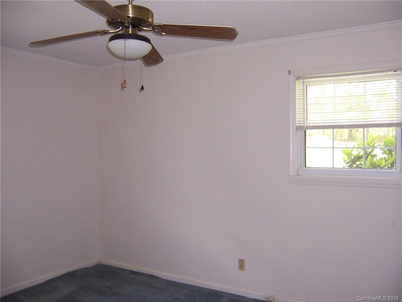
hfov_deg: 55.4
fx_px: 383
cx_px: 201
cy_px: 151
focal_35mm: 33
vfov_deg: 42.9
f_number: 2.8
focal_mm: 5.5
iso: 140
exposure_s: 1/60
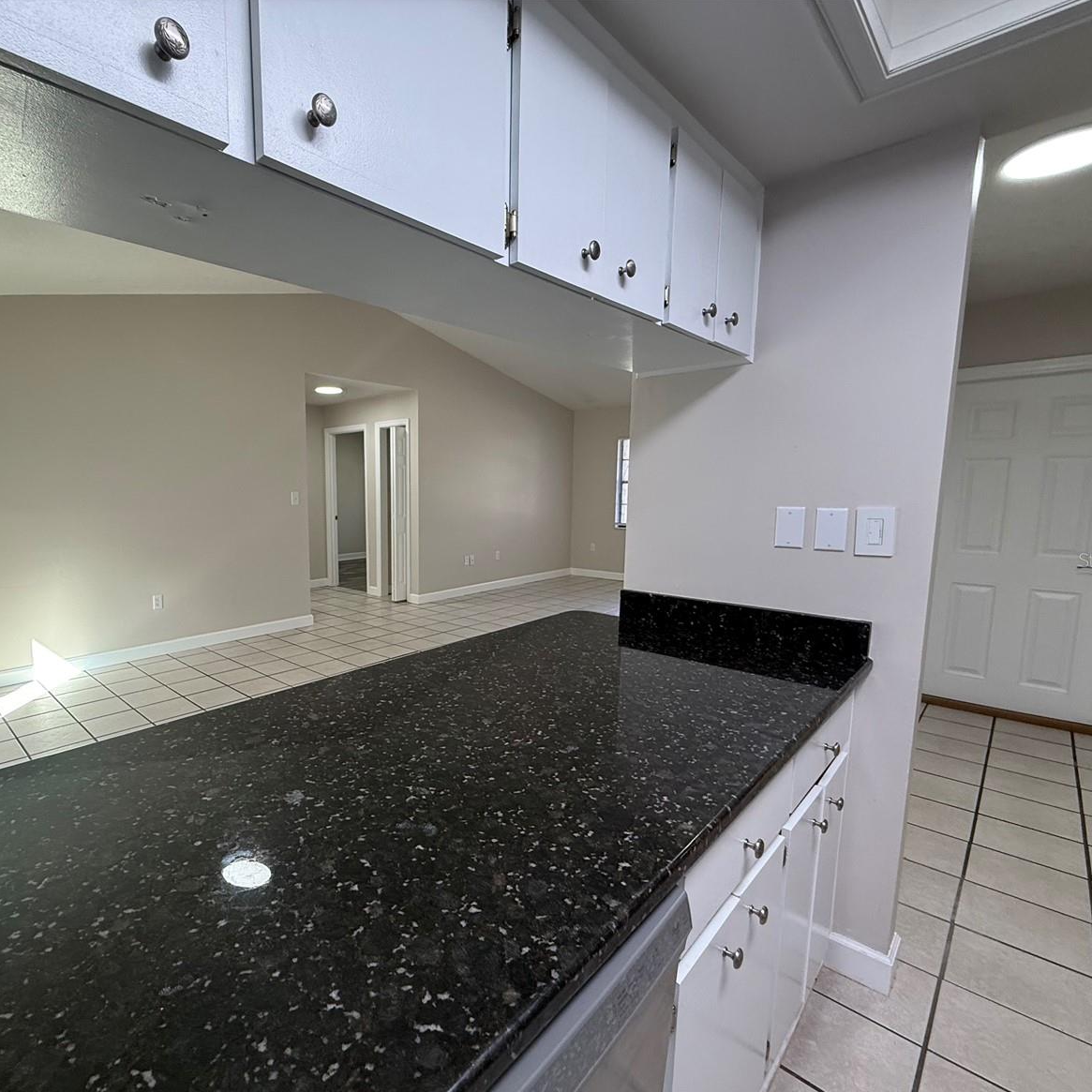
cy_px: 560
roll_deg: +1.0
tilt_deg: -6.8
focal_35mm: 17
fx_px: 607
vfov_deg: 84.0
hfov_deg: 82.6
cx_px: 417
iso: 160
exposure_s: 1/120
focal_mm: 2.22
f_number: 2.2
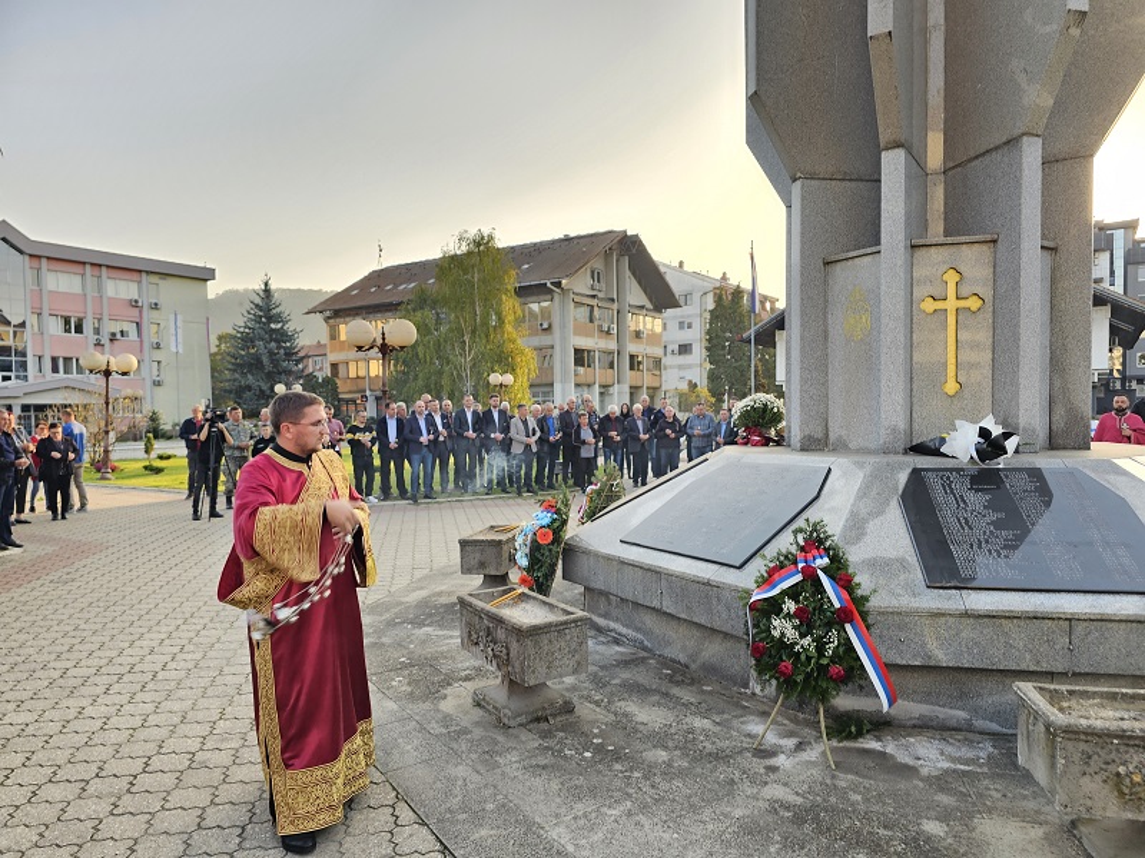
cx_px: 572
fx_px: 761
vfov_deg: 58.9
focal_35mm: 23
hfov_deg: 73.9
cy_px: 429
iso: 25
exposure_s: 1/120
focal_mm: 6.3
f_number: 1.7
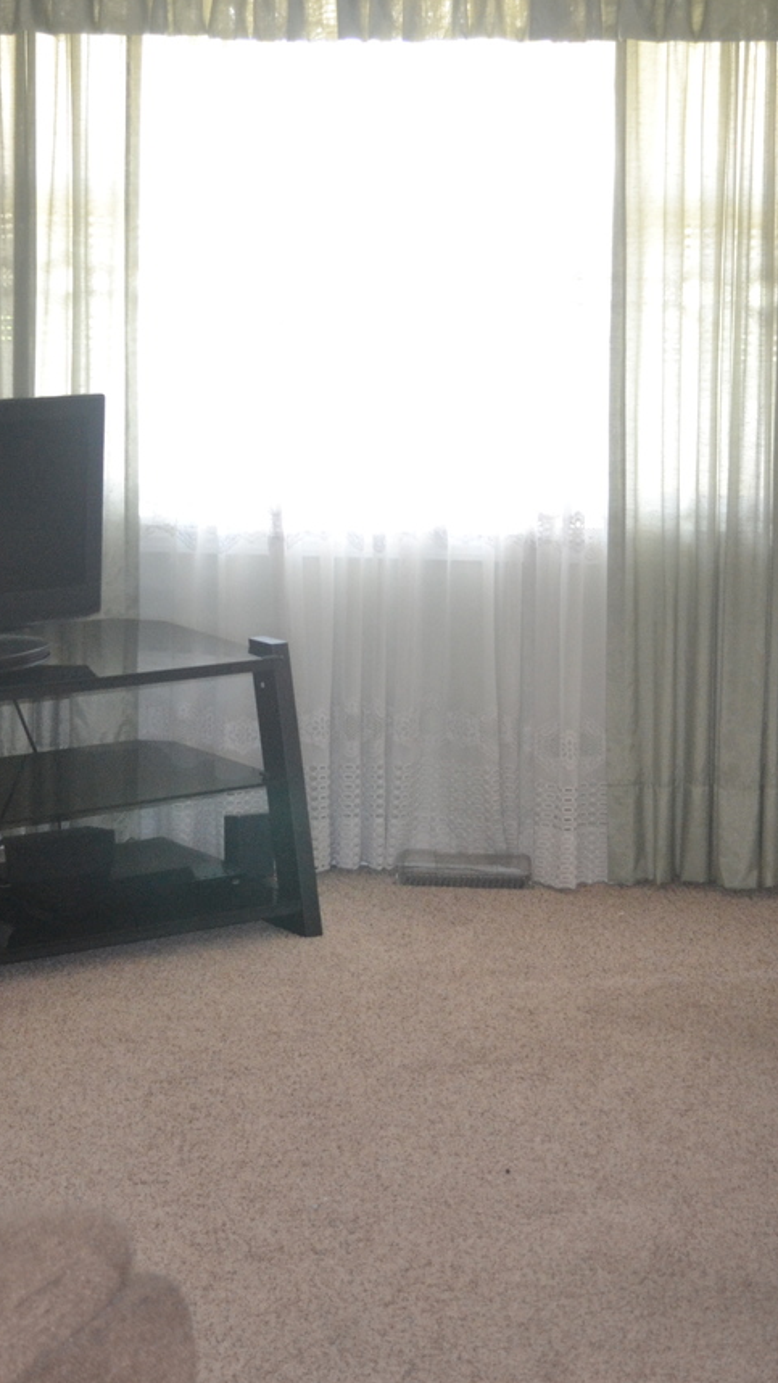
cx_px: 329
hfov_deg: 15.7
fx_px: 2825
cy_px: 618
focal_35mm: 77
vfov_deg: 27.5
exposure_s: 1/60
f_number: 4.2
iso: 1000
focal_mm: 26
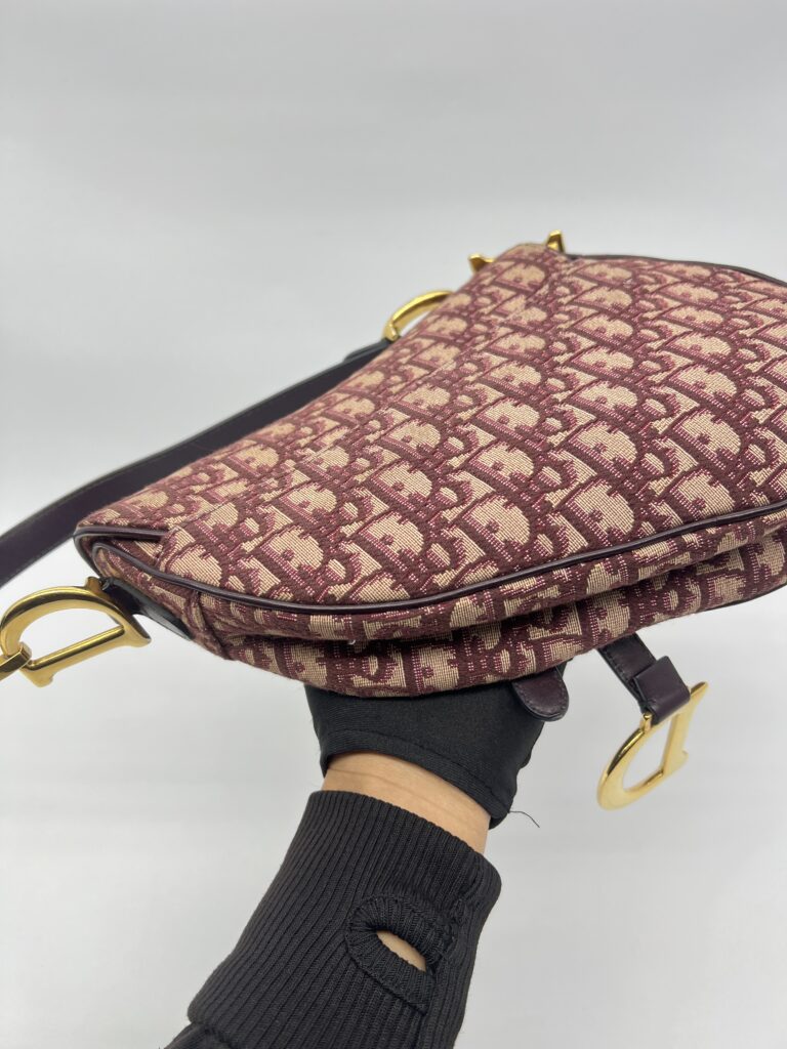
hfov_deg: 53.1
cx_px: 394
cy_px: 524
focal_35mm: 26
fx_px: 788
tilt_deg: -35.3
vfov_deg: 67.3
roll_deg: +2.5
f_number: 1.5
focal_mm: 5.7
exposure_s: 1/100
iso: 40
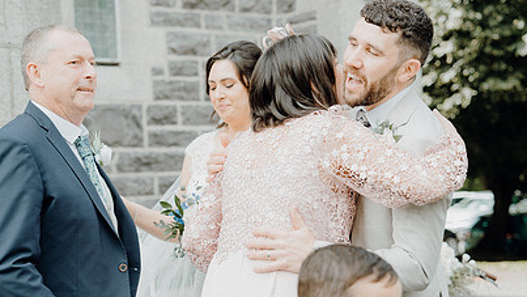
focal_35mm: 86
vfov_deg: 14.0
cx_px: 293
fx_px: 1202
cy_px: 228
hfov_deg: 24.7
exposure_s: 1/200
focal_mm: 57
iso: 125
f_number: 3.5
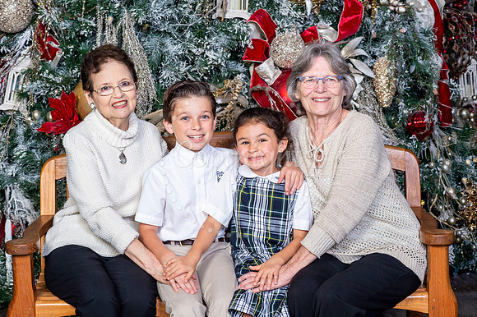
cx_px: 238
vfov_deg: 16.1
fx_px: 1126
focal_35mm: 85
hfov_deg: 23.9
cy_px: 158
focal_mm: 85
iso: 400
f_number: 8
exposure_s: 1/125
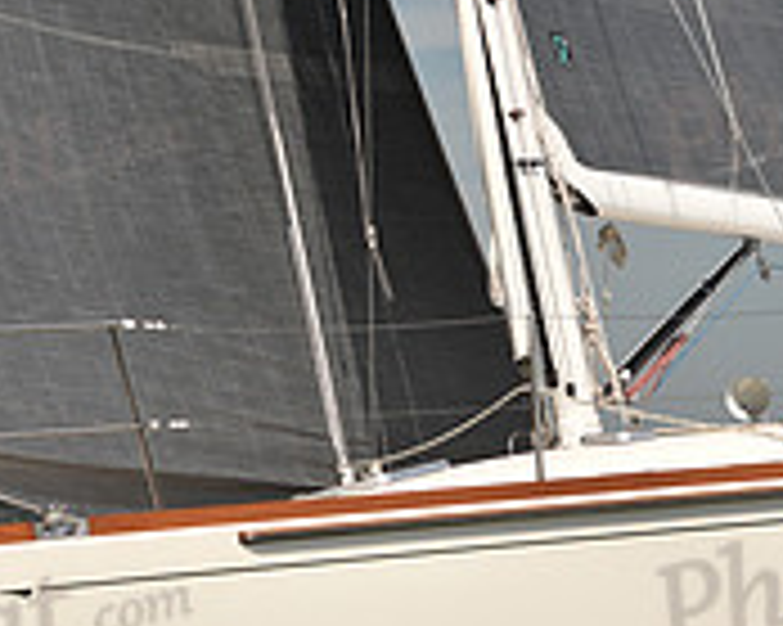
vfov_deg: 7.1
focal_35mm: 219
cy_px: 367
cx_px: 428
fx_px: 5072
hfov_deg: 8.8
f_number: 4.5
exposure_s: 1/1250
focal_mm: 70
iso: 250
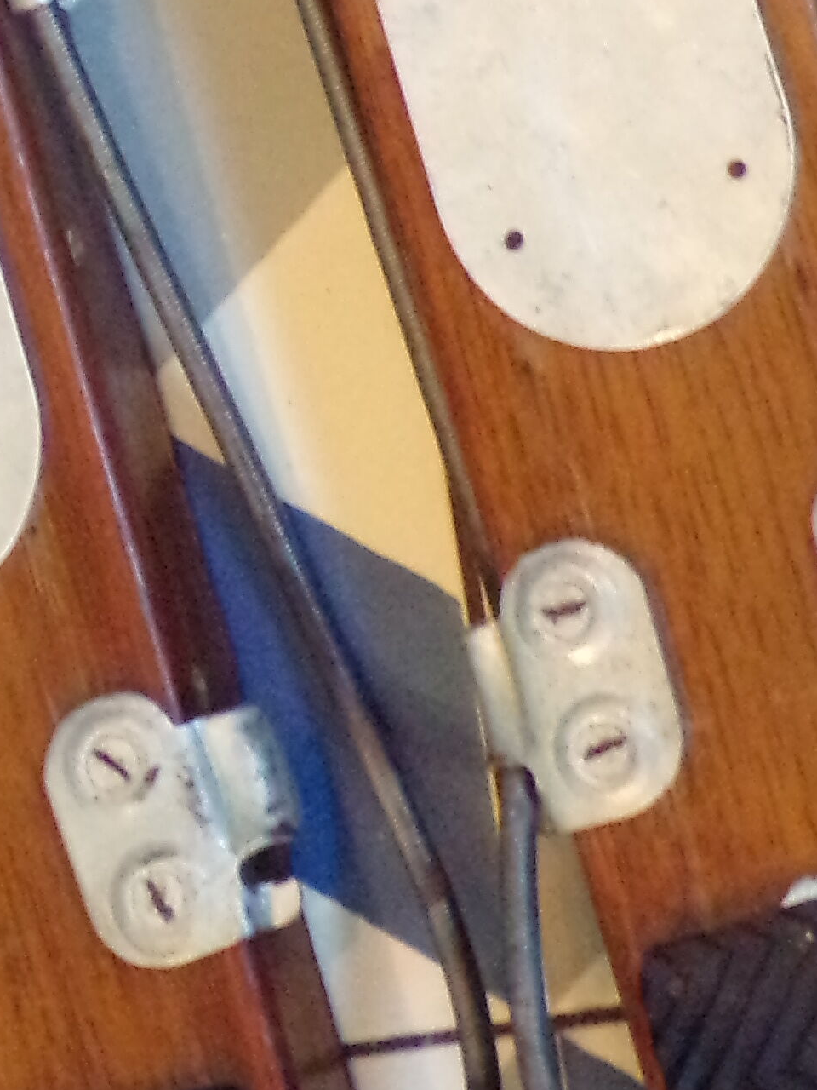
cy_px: -555
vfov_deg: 8.3
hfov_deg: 6.3
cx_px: 85
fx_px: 7364
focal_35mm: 234
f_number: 3.8
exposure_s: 1/38
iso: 800
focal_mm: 11.6
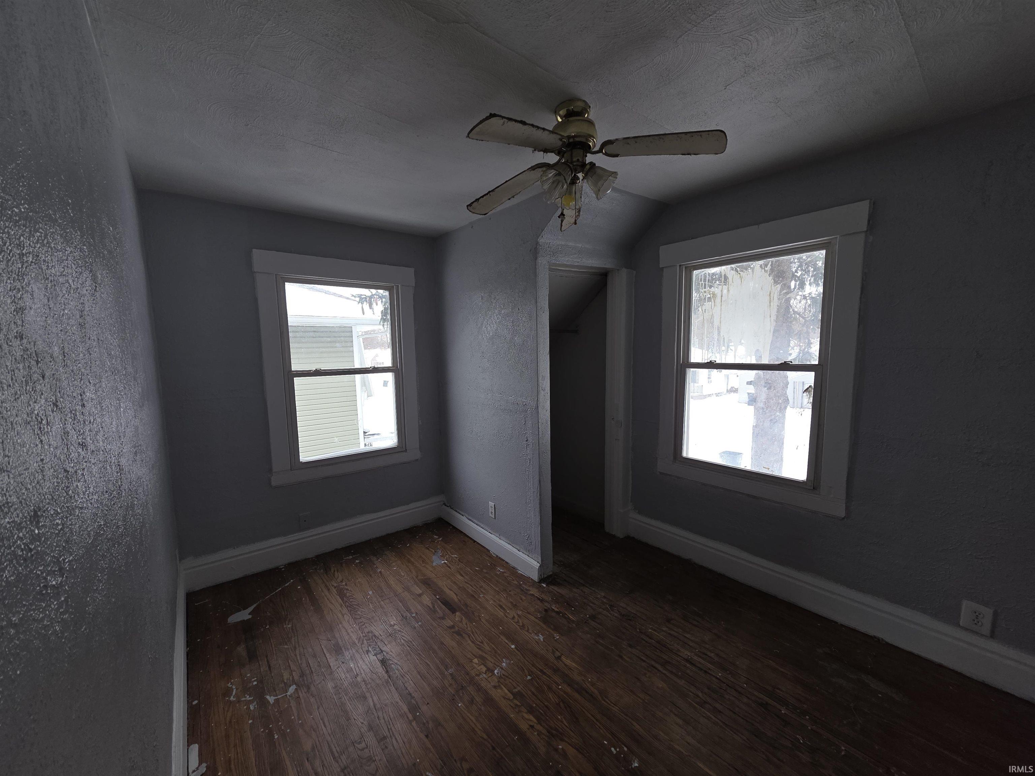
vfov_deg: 89.9
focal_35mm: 13
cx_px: 518
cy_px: 388
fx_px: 389
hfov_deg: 106.2
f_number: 1.9
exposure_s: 1/120
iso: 80
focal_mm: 2.2
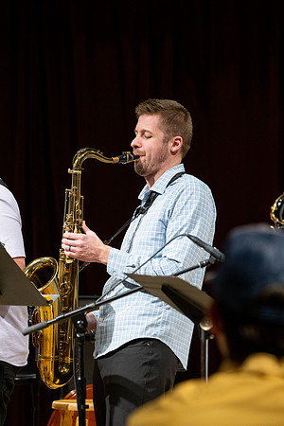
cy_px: 213
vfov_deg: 13.7
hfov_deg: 9.1
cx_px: 142
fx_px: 1775
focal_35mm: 150
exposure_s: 1/160
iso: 2000
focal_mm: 150
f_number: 5.6
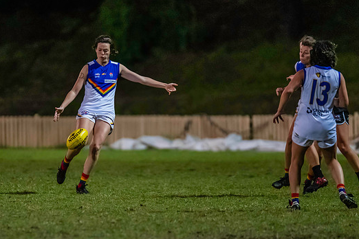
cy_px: 126
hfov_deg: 3.6
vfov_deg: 2.4
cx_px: 104
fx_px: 5654
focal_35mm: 567
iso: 10000
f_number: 2.8
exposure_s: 1/1250
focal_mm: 300
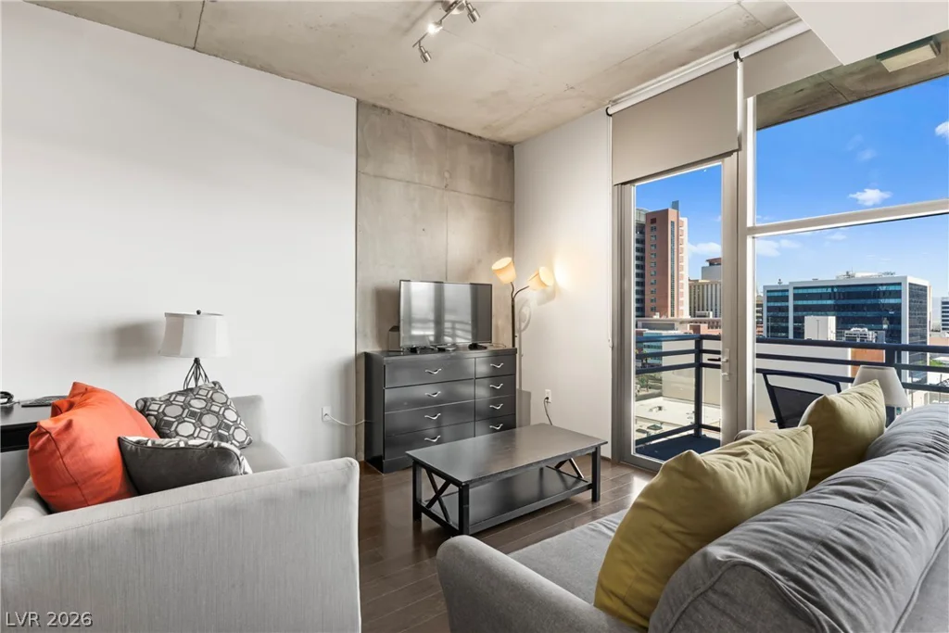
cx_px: 474
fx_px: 448
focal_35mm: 17
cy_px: 316
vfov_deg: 70.5
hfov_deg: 93.3
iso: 400
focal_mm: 17
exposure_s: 1/13
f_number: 8
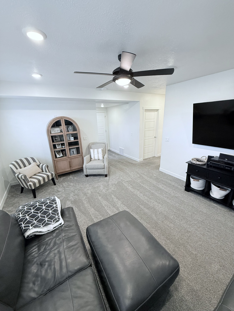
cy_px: 156
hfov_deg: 85.7
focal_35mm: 14
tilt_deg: -17.1
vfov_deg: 102.1
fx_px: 126
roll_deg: +1.2
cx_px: 117
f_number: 2.2
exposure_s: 1/120
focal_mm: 2.22
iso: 250
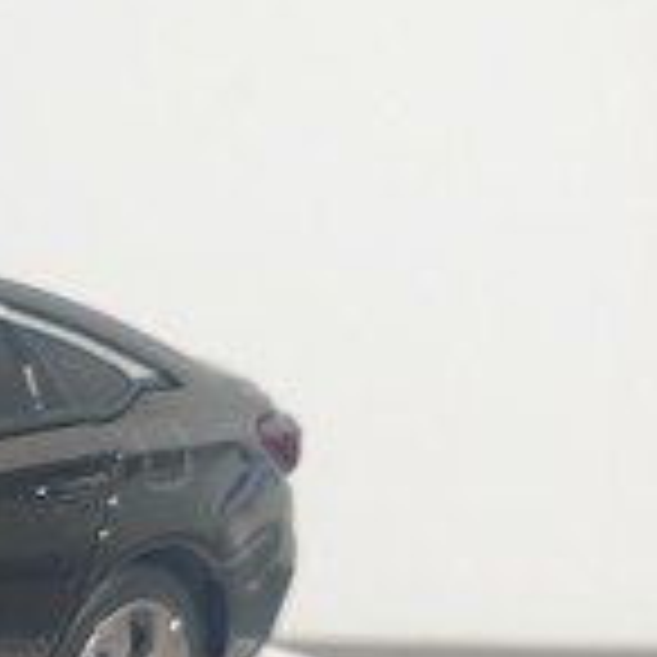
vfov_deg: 16.8
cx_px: -598
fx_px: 2169
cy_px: 666
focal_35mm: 101
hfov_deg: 14.6
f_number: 2.4
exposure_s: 1/50
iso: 200
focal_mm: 4.3
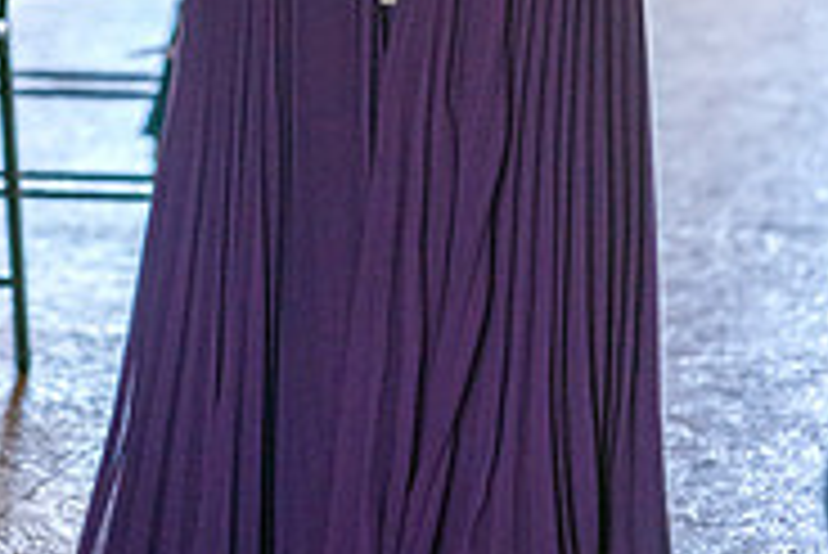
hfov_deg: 6.2
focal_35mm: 330
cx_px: 374
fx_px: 7596
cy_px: -189
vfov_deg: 4.2
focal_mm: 135
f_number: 3.5
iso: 2500
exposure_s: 1/400
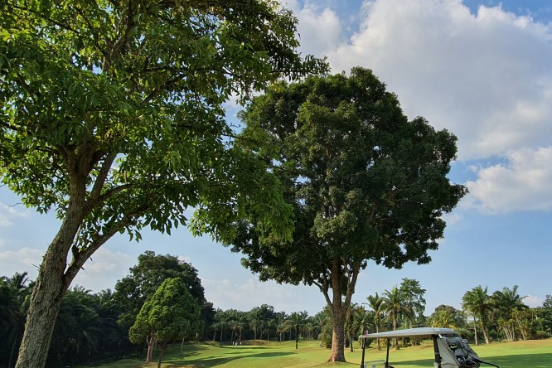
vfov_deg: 49.5
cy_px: 193
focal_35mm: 26
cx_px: 341
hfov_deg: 68.4
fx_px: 399
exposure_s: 1/1240
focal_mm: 1.8
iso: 50
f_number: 2.2
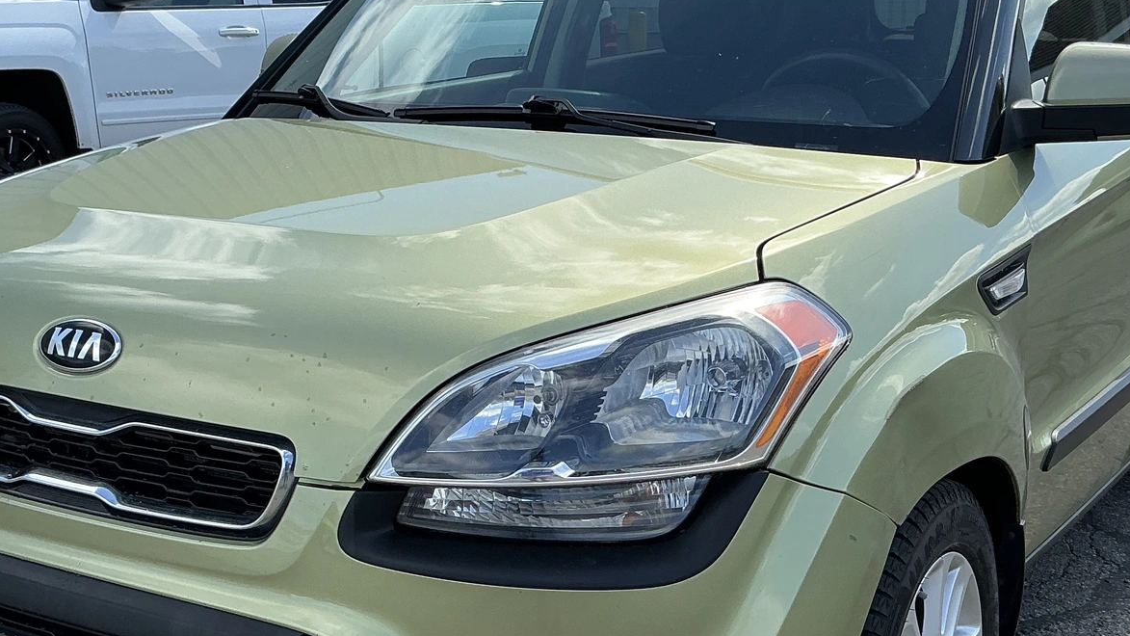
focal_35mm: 52
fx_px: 1558
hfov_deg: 39.9
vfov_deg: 23.0
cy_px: 420
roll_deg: +1.5
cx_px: 561
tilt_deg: -11.2
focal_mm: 3
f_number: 1.8
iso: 25
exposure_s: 1/792
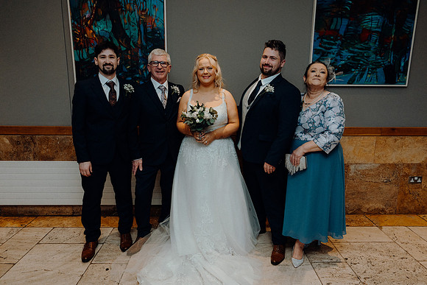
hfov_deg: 72.8
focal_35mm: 24
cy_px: 142
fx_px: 290
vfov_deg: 52.4
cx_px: 214
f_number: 5
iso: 2500
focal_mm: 24
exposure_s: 1/160
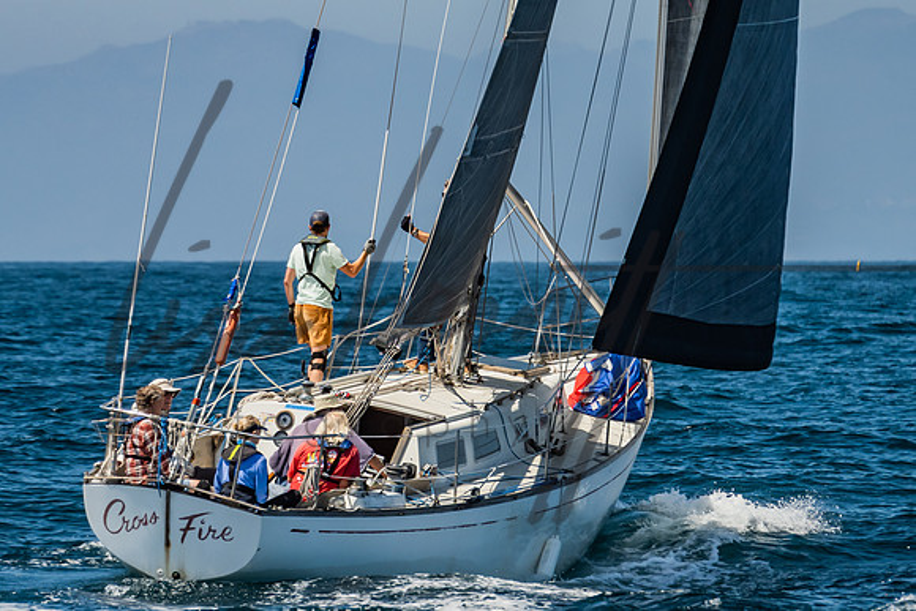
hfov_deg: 4.7
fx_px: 11235
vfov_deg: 3.1
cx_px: 343
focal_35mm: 441
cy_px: 174
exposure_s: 1/640
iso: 160
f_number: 6.3
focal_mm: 200
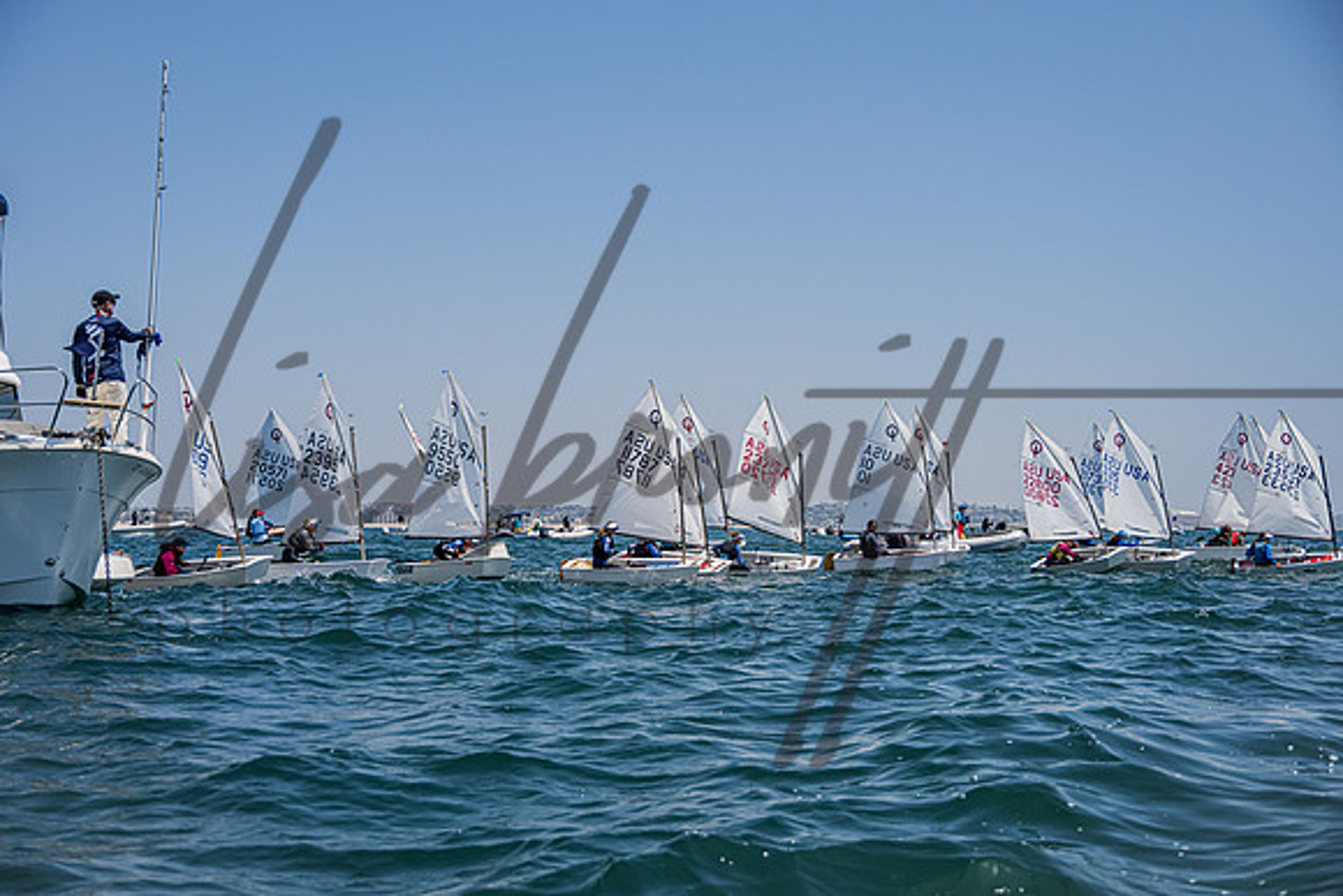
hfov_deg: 40.4
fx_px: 1824
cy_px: 448
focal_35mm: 49
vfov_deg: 27.6
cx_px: 656
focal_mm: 47
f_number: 5.3
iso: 500
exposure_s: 1/4000
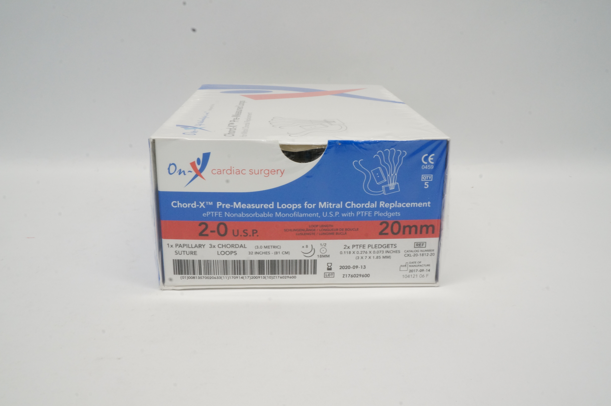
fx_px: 559
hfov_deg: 57.3
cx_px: 306
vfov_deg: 39.9
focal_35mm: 33
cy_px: 203
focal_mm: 22
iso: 800
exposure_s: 1/8
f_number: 25
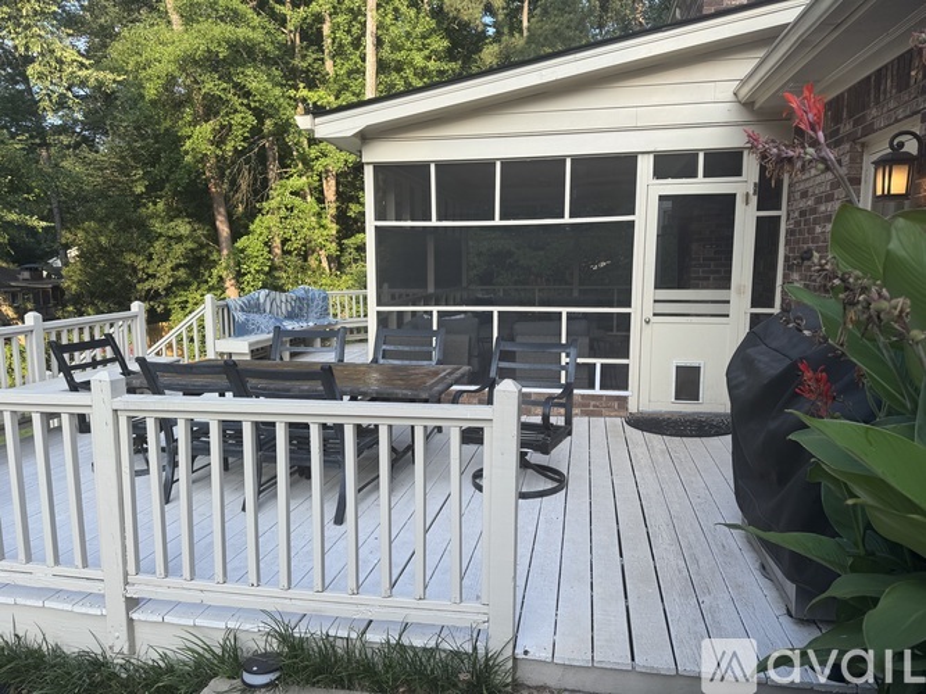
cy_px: 347
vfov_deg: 56.8
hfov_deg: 71.6
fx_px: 642
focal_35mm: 24
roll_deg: +0.4
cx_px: 463
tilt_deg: -8.7
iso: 80
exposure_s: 1/723
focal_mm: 6.76
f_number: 1.78
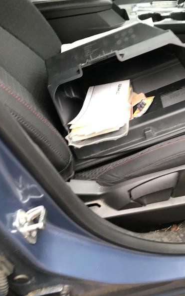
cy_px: 148
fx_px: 323
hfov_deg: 30.7
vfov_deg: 49.3
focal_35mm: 40
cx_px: 164
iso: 40
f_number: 1.8
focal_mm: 3.99
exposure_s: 1/30
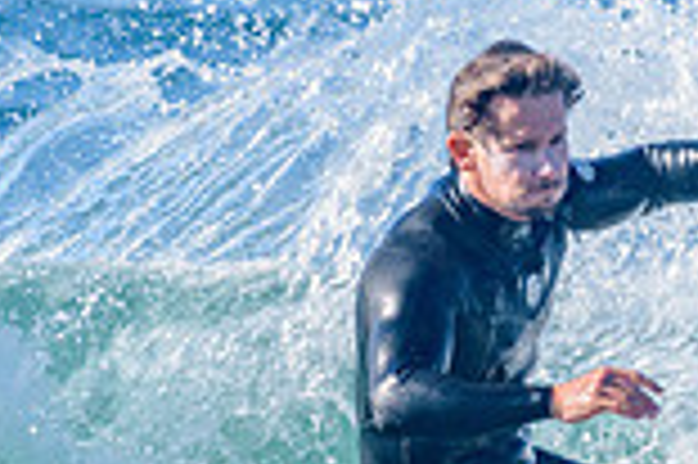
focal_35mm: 2292
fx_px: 44392
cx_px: 713
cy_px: 480
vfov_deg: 0.6
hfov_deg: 0.9
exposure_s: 1/2000
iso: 280
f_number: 5.6
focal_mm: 500
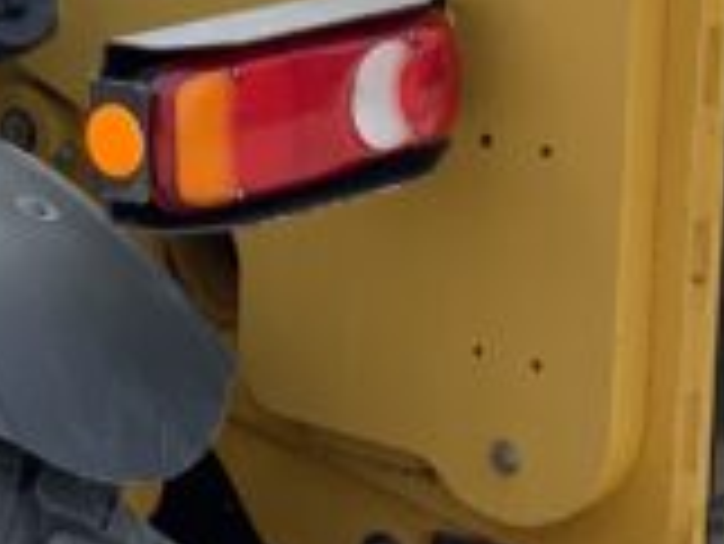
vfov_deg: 8.1
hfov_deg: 10.6
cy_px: 63
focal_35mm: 184
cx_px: -31
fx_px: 3851
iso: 16
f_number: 1.8
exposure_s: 1/1490
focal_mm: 3
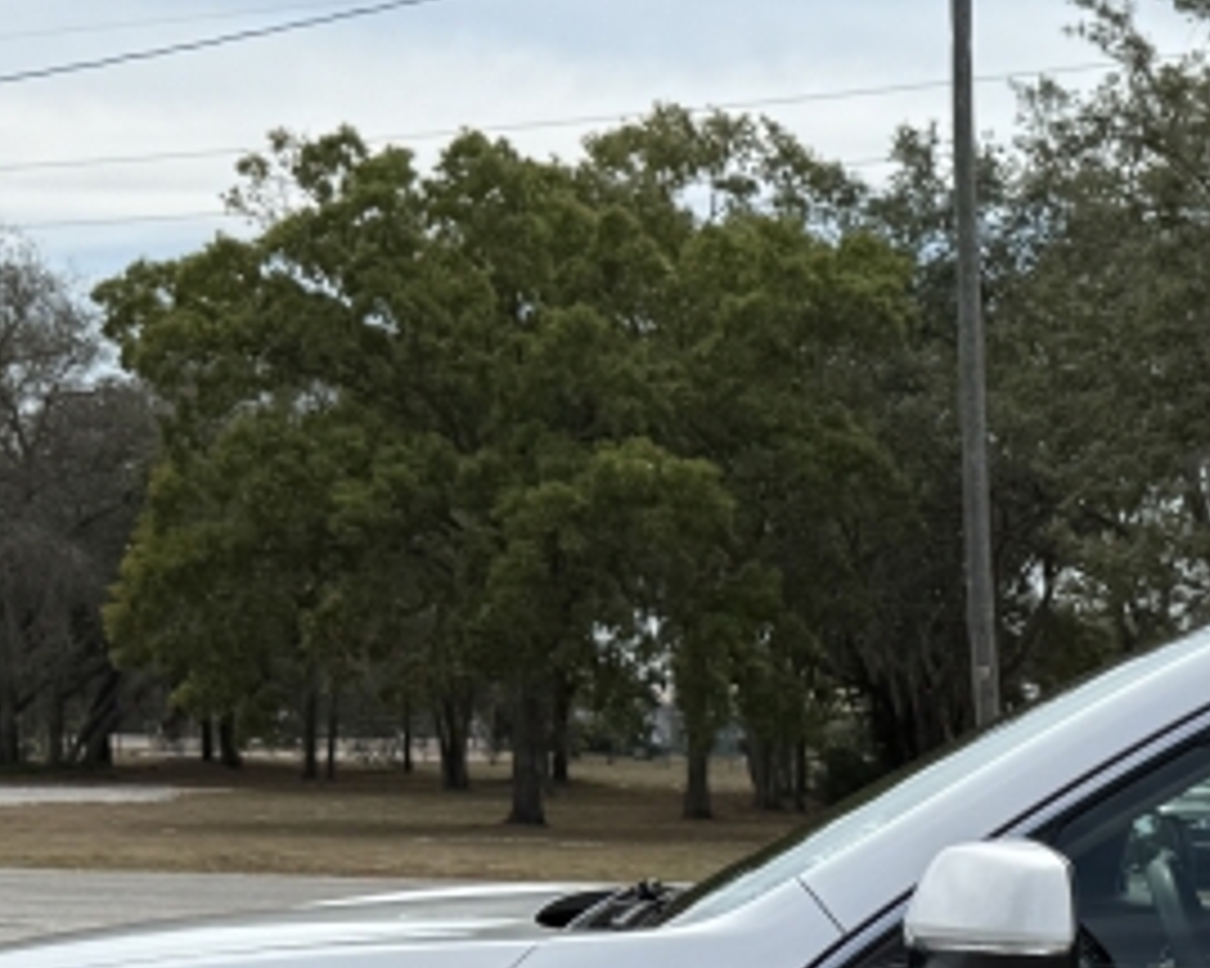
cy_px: 1229
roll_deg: -1.1
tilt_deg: -7.8
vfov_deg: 15.6
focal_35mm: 94
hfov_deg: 19.2
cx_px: 1471
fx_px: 3365
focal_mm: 6.76
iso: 80
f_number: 1.78
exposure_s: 1/4167
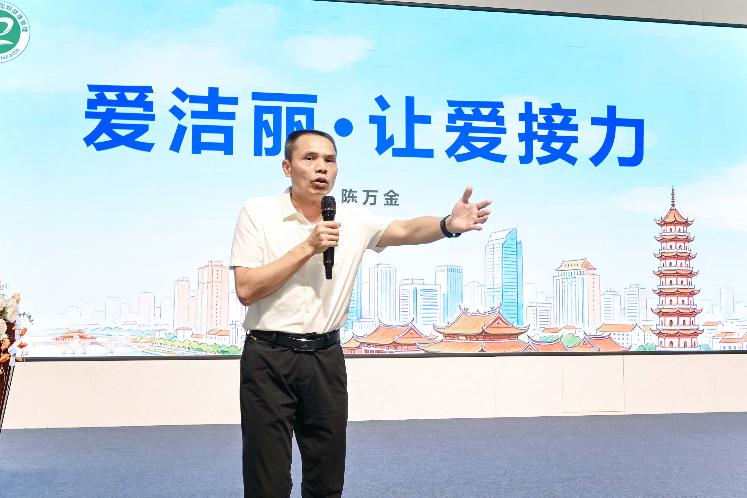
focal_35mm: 34
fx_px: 705
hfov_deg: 55.8
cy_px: 249
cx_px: 374
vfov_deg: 38.9
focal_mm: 23
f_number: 4
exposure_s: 1/160
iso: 400
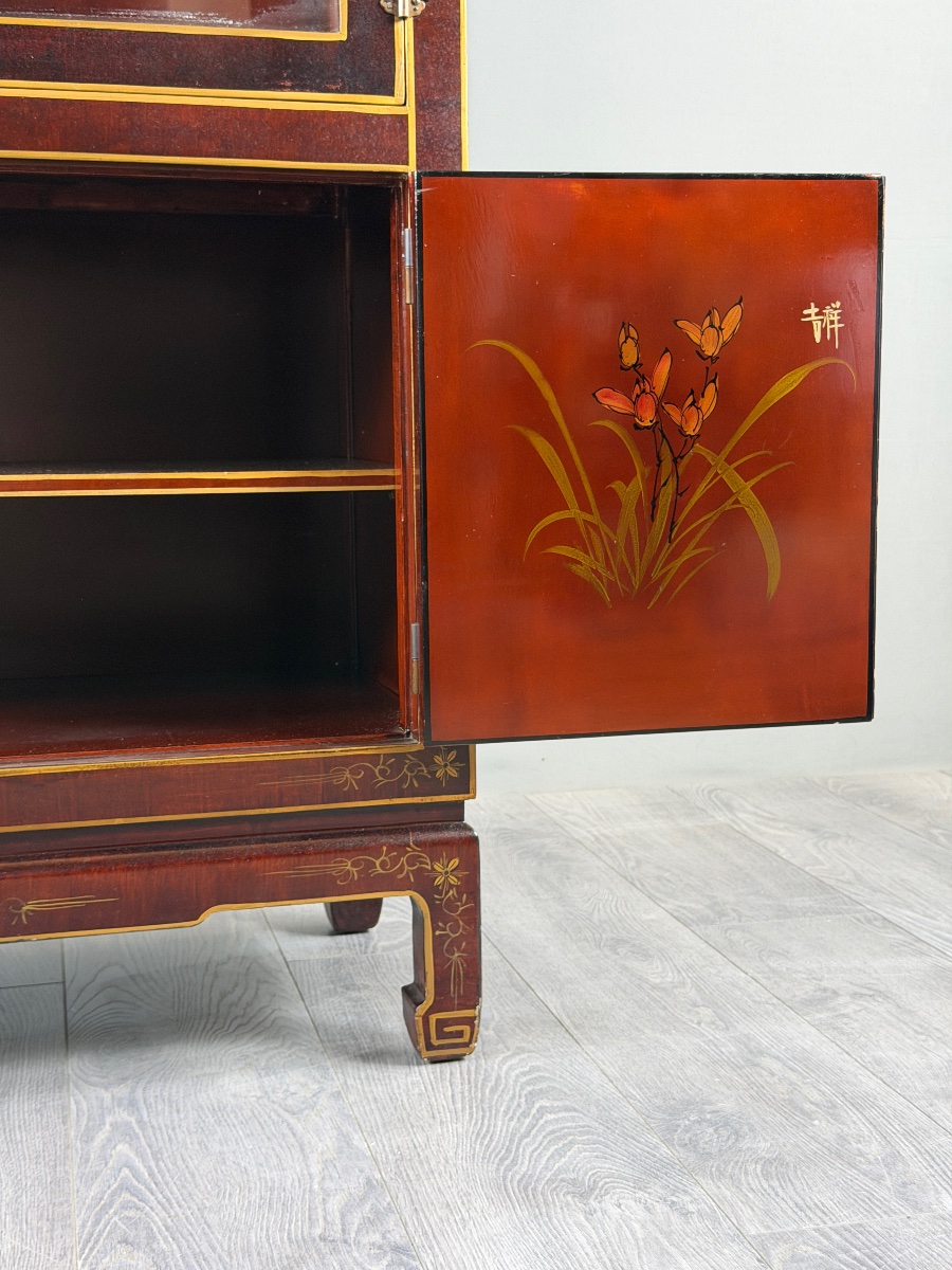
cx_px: 476
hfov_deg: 30.3
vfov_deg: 39.7
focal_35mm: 48
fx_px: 1760
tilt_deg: -6.9
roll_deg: +0.2
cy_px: 635
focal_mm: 6.76
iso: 200
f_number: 1.78
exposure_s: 1/50
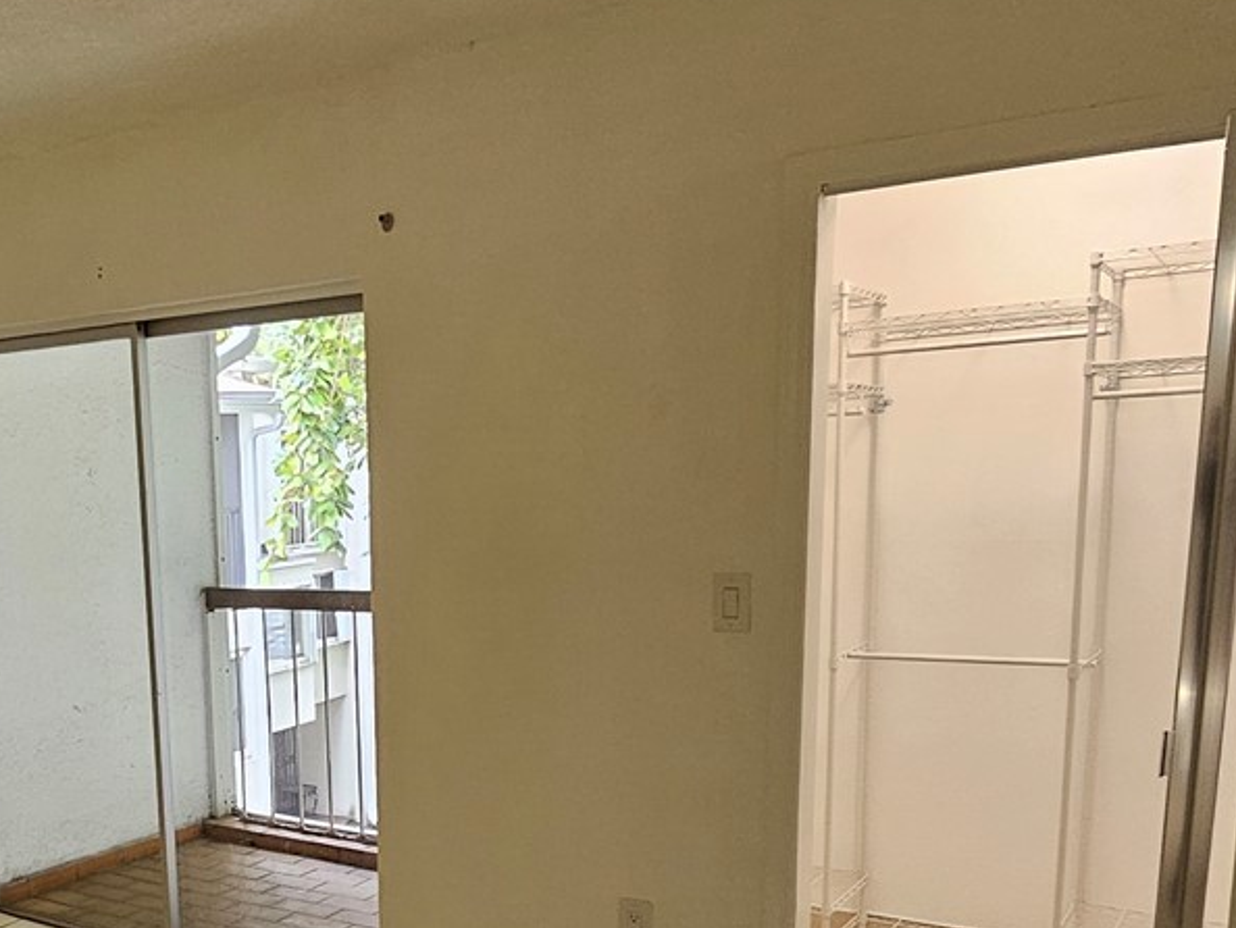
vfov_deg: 39.4
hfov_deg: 49.8
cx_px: 266
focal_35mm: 35
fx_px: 1250
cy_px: 718
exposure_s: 1/60
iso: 250
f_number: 2.2
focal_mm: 2.2
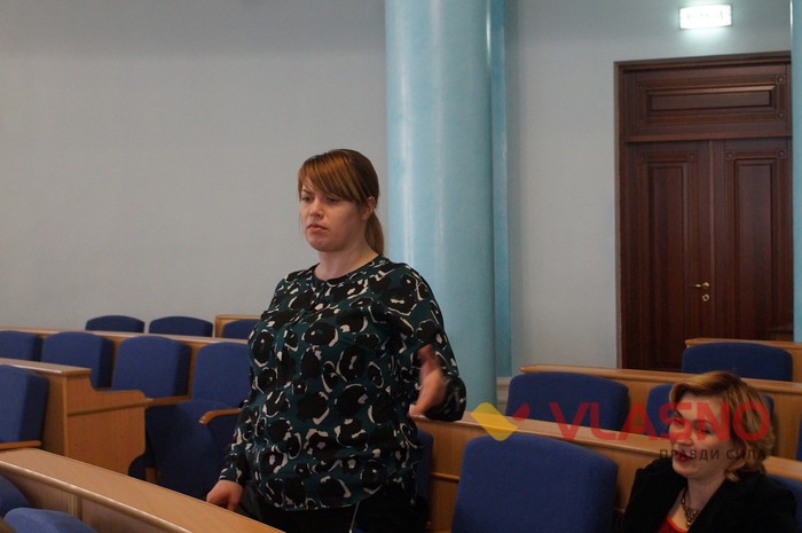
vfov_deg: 25.7
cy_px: 266
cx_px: 401
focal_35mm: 52
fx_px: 1168
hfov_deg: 37.9
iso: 3200
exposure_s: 1/80
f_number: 5.6
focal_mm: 35
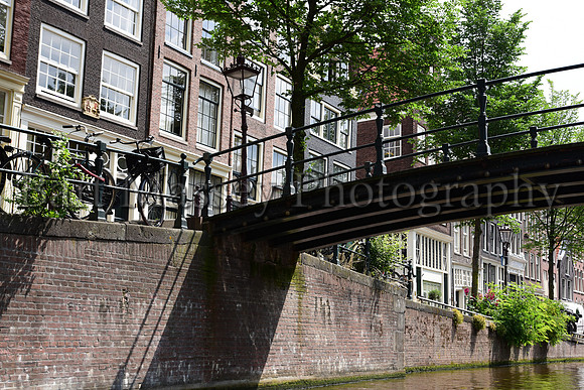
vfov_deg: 27.0
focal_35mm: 50
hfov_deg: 39.6
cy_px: 195
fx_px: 811
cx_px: 292
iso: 360
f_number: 9
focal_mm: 50
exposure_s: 1/320
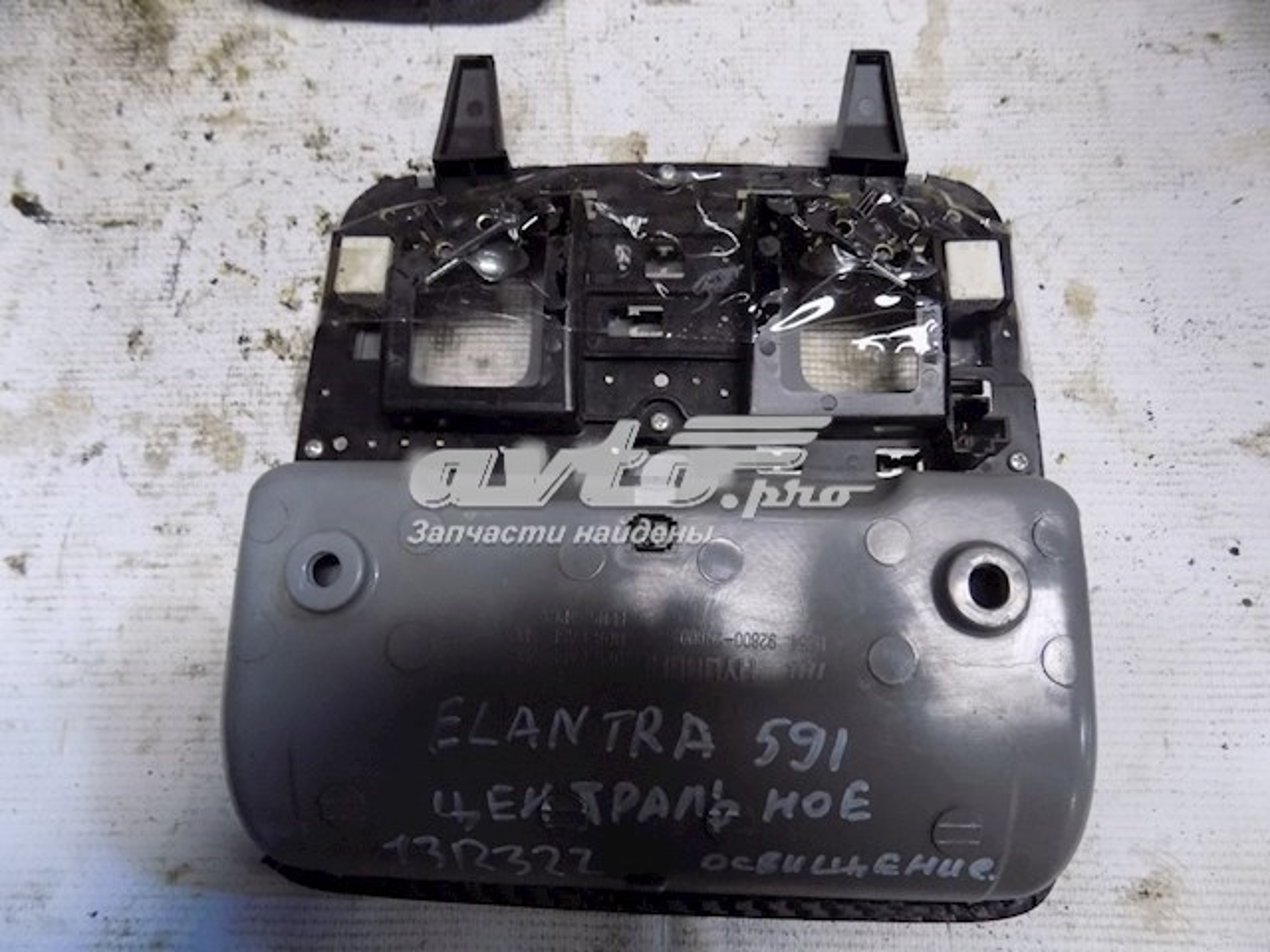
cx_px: 635
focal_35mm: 23
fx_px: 844
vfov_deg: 58.9
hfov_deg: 73.9
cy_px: 476
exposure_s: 1/30
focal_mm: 4
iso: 400
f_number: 3.1
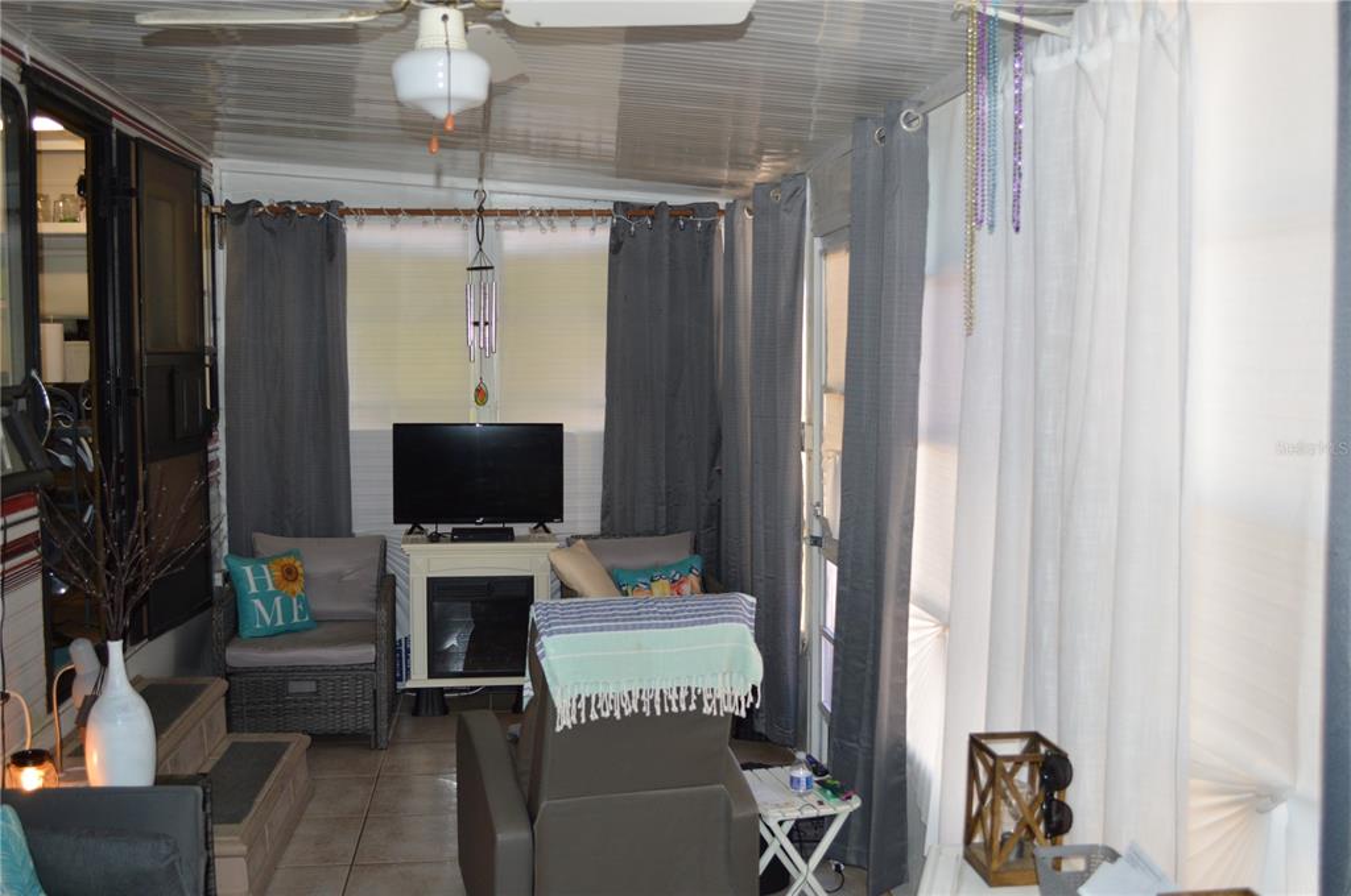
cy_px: 448
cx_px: 676
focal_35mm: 33
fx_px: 1237
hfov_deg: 57.3
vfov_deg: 39.9
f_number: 3.8
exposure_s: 1/60
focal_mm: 22
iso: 500
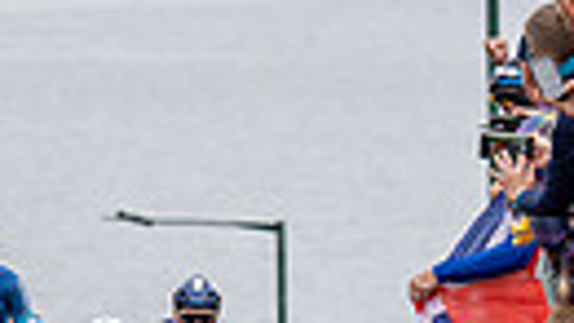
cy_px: 344
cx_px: -44
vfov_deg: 1.8
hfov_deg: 3.2
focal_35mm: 680
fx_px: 10345
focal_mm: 145
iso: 320
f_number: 3.5
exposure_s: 1/1000
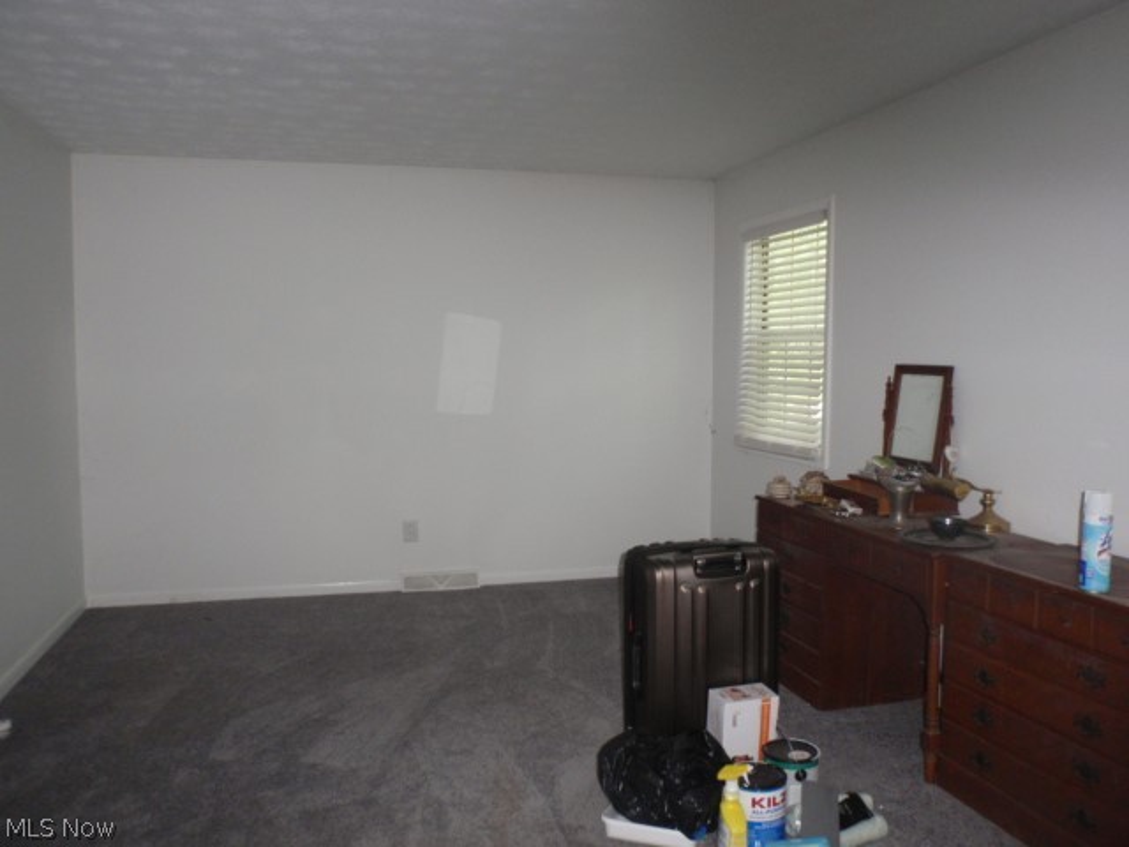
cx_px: 564
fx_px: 913
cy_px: 424
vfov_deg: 49.7
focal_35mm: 28
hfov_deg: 63.4
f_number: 3.2
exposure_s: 1/30
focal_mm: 5
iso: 250
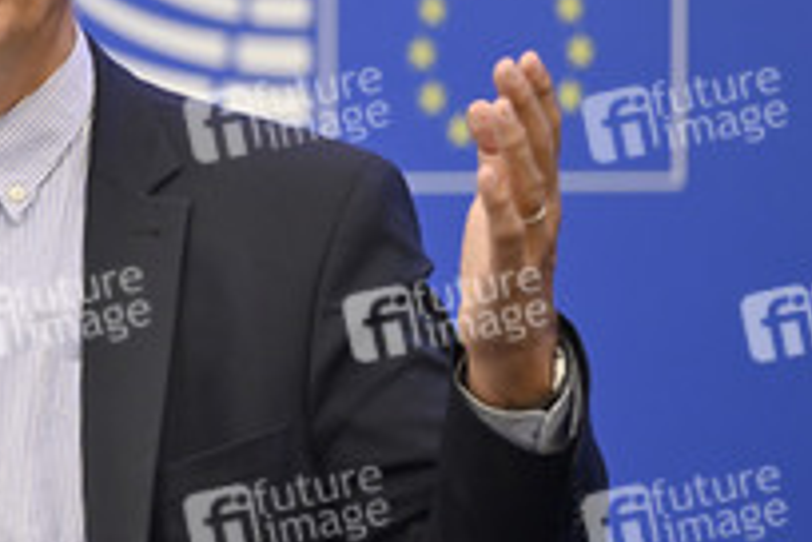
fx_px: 8728
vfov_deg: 3.6
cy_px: 215
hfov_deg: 5.3
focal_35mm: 387
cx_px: -58
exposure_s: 1/320
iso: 1600
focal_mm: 175
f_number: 2.8
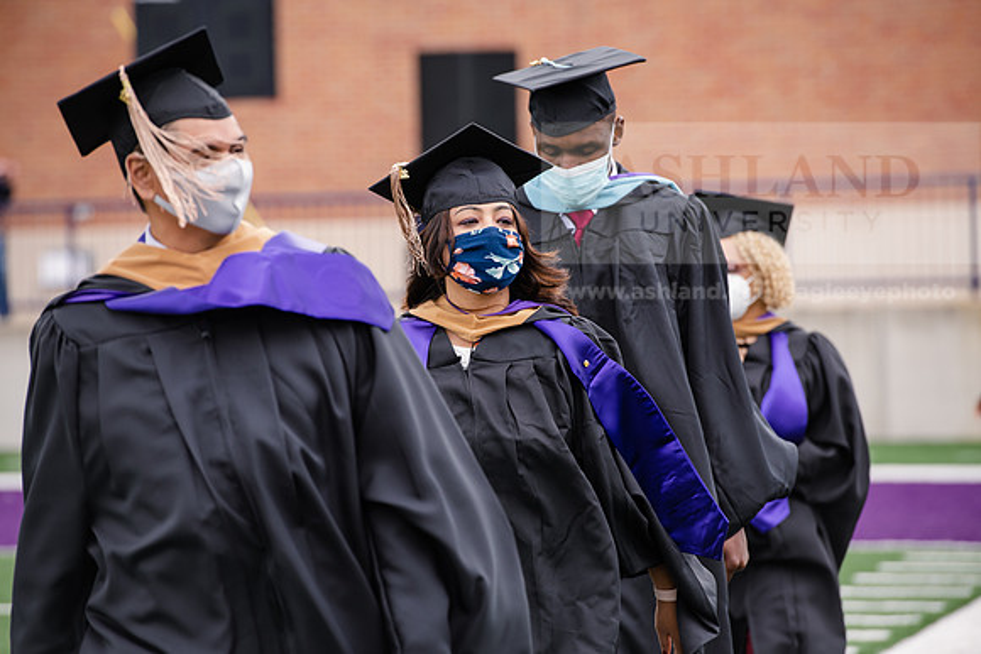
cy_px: 327
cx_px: 490
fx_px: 5451
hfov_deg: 10.3
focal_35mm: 200
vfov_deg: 6.9
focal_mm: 200
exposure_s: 1/640
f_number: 5
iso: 500
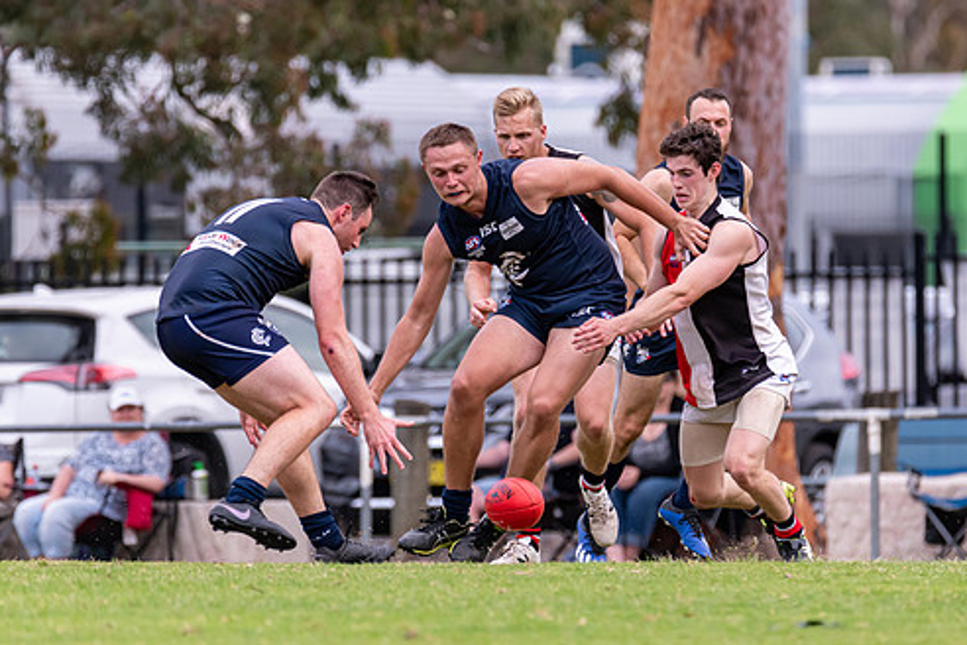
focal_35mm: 650
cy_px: 337
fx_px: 17458
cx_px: 548
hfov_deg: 3.2
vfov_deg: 2.1
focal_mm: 460
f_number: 6.3
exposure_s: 1/1000
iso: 800
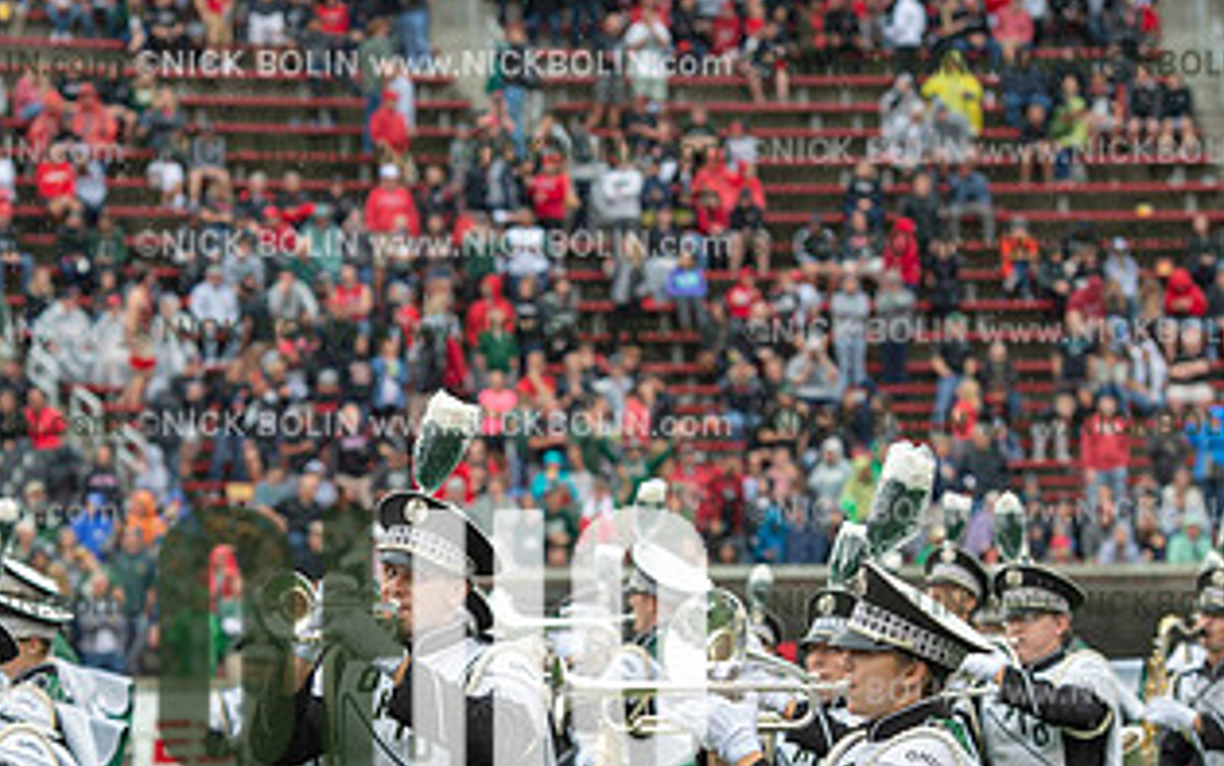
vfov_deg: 6.4
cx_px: 431
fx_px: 6873
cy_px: 692
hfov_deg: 10.2
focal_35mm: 206
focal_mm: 110
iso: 400
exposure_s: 1/500
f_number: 4
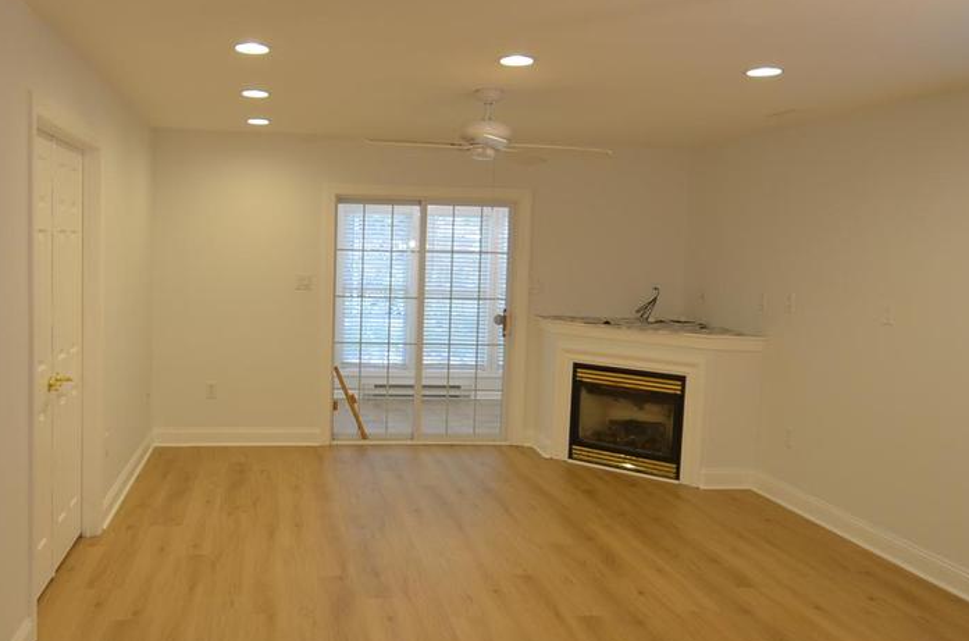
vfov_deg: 42.1
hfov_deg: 59.3
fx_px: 832
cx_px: 339
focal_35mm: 31
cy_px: 300
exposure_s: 1/60
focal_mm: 10
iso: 400
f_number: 4
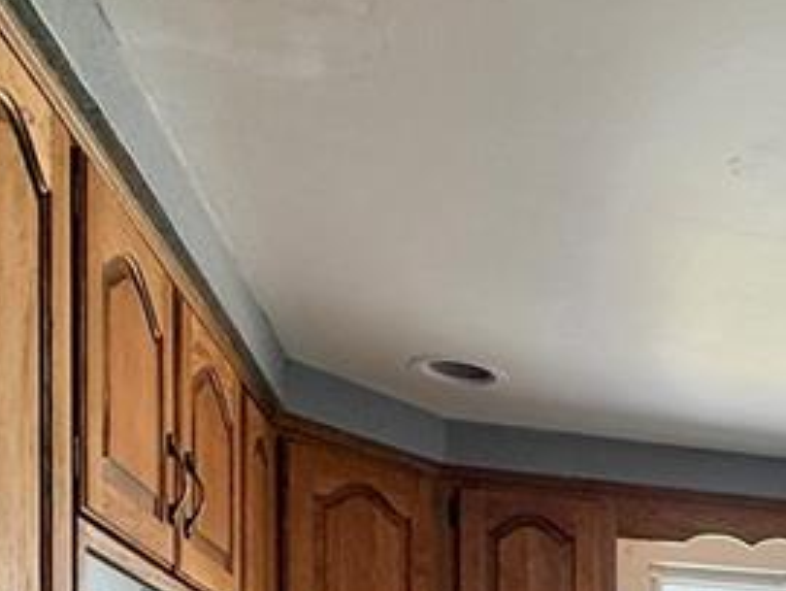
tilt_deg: -0.7
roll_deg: +0.0
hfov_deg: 29.2
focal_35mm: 53
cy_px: 818
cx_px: 1025
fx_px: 1205
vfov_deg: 23.5
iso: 125
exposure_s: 1/120
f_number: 2.2
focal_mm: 2.22
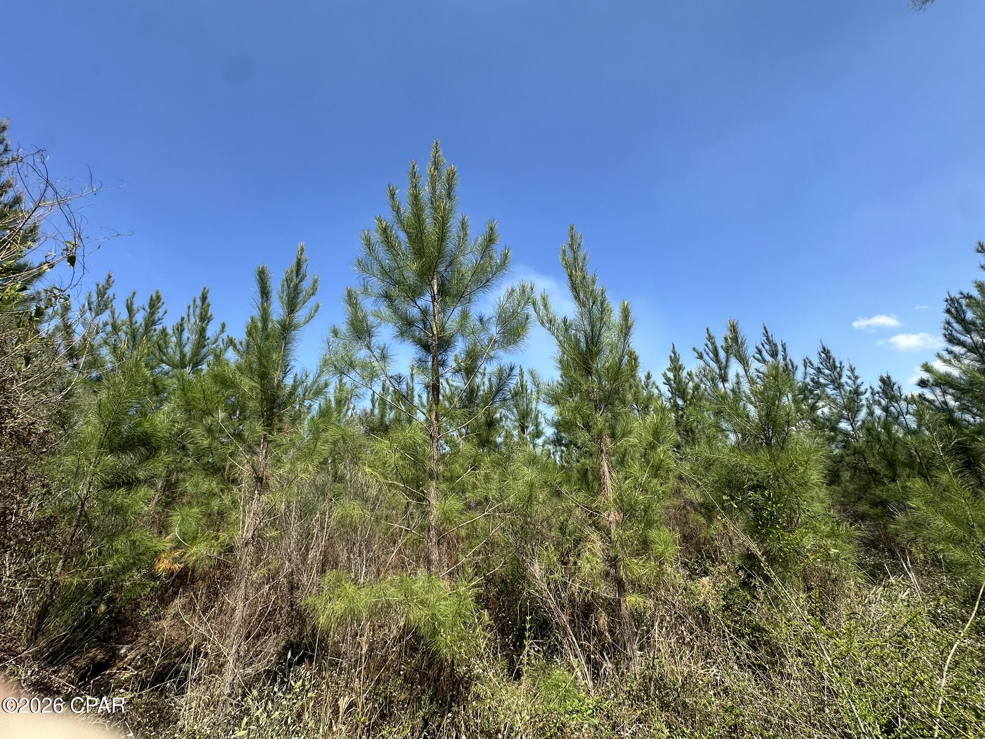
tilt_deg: +20.1
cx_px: 492
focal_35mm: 14
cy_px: 370
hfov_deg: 102.1
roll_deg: +0.8
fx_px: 398
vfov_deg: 85.7
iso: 40
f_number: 2.2
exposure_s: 1/1159
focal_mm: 2.22
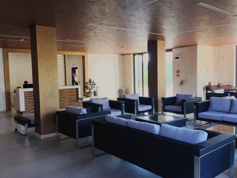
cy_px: 89
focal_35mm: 33
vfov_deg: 42.9
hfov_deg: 55.4
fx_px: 226
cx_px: 118
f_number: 2.4
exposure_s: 1/60
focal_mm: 4.1
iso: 64
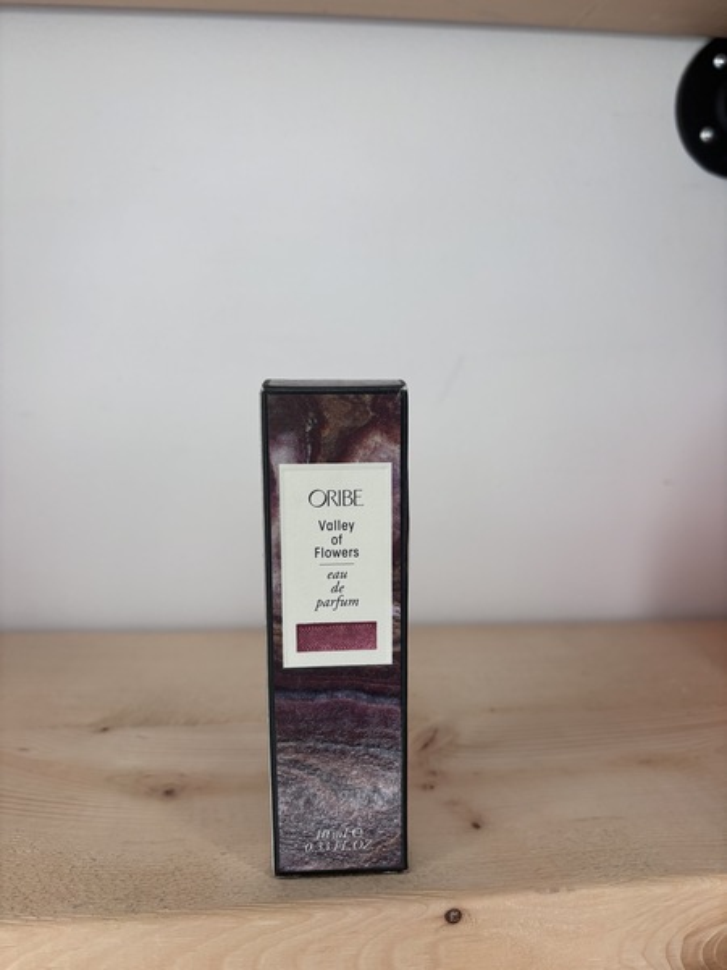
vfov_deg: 67.3
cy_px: 485
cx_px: 364
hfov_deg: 53.1
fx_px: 728
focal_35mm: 26
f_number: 1.6
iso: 50
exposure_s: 1/484
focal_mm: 5.96
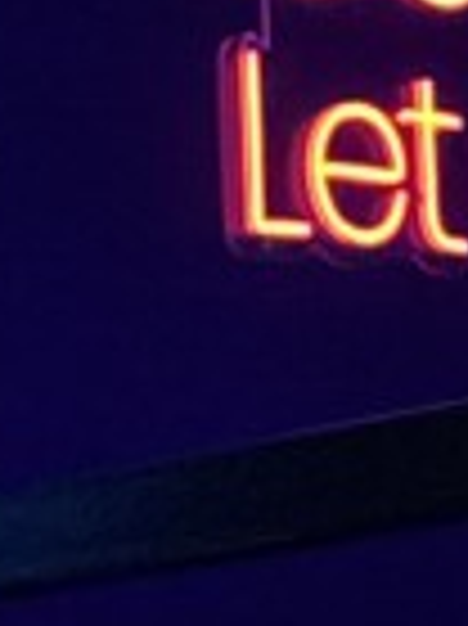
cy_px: -946
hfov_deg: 4.2
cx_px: 220
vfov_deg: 5.4
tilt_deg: +19.1
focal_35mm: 354
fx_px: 6391
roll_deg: +2.4
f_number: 1.78
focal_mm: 6.76
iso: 1600
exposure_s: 1/16
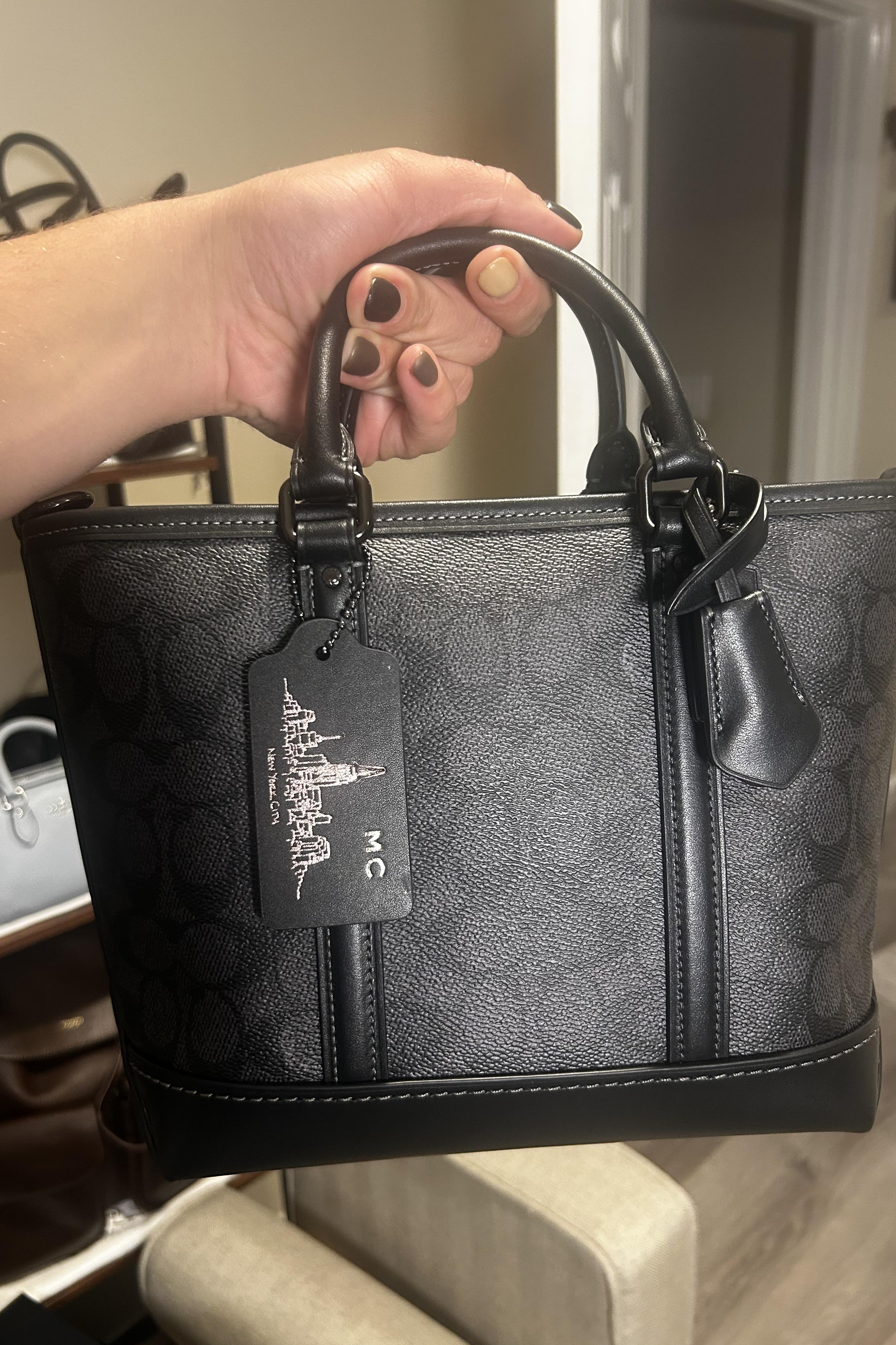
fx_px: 1045
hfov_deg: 46.4
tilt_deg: -18.8
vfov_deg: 65.5
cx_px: 429
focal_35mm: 28
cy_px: 678
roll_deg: +2.9
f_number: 1.5
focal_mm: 5.7
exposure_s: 1/60
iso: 200
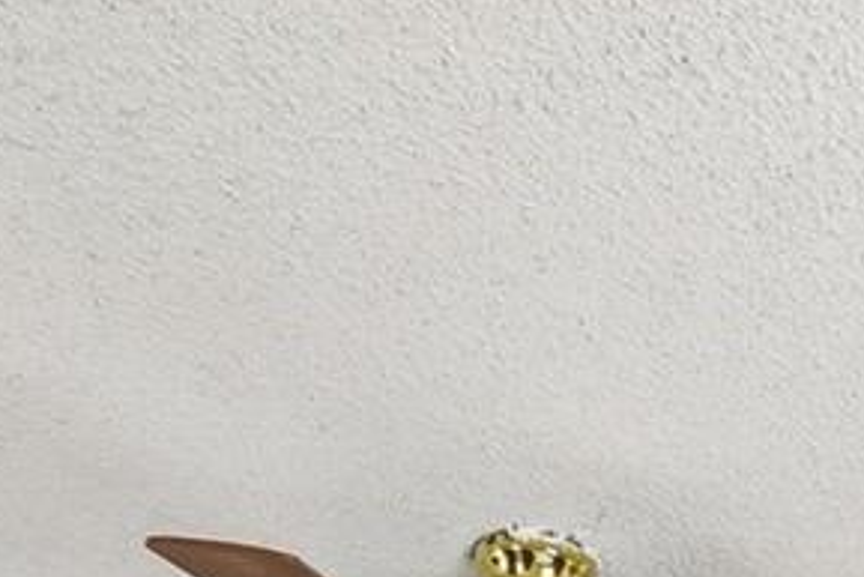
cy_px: 1561
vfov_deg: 11.8
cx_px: 1175
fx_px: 1993
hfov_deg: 21.7
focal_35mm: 83
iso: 800
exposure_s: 1/15
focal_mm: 10
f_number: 8
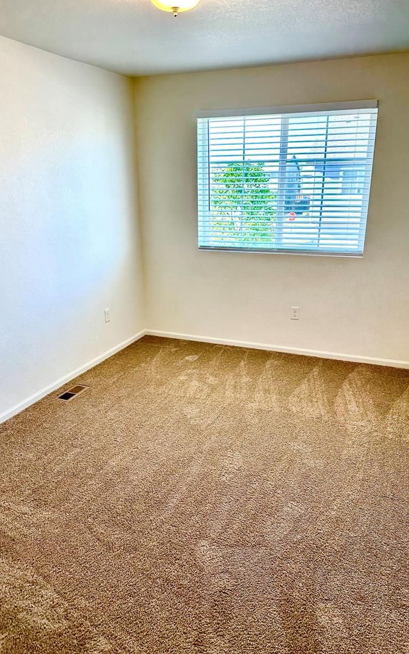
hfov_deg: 47.6
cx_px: 196
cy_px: 331
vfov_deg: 70.4
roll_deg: -0.6
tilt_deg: -17.9
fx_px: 464
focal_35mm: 26
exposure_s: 1/147
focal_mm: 6.86
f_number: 1.78
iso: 100
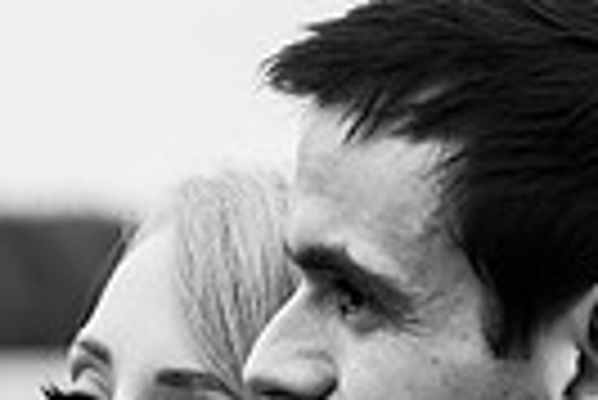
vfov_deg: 4.6
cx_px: 81
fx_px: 4856
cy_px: 829
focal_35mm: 292
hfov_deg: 7.0
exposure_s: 1/800
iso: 250
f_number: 2.8
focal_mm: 67
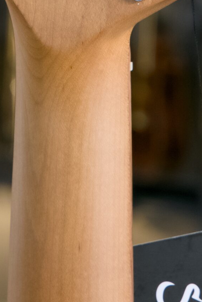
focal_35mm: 209
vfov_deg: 9.6
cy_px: -137
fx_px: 1758
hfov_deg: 6.6
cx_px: 60
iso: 4000
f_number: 8
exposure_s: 1/125
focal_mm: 70
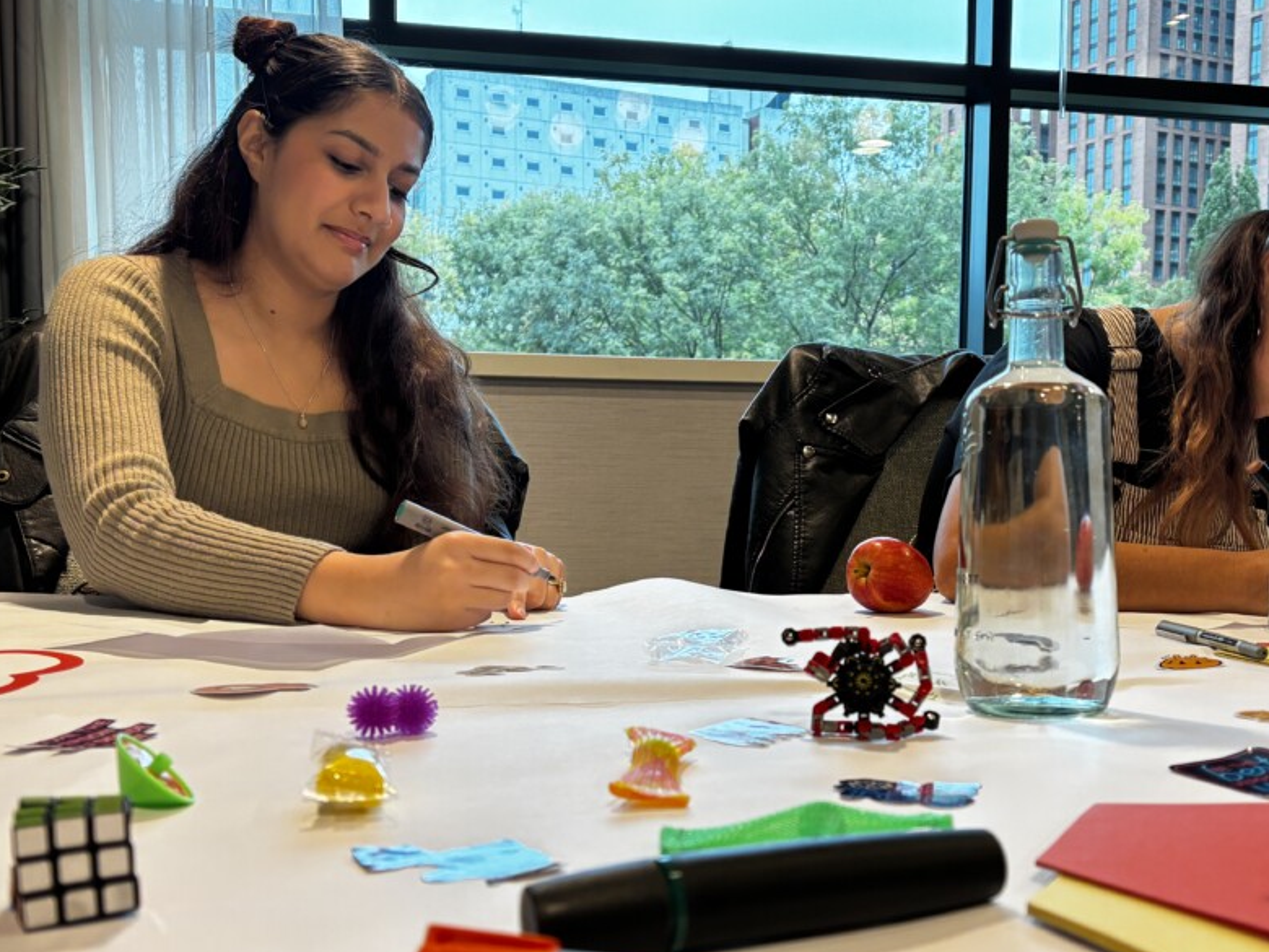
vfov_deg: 35.9
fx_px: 1466
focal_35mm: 40
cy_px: 550
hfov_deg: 46.6
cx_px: 737
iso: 80
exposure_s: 1/100
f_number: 1.6
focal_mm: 5.96
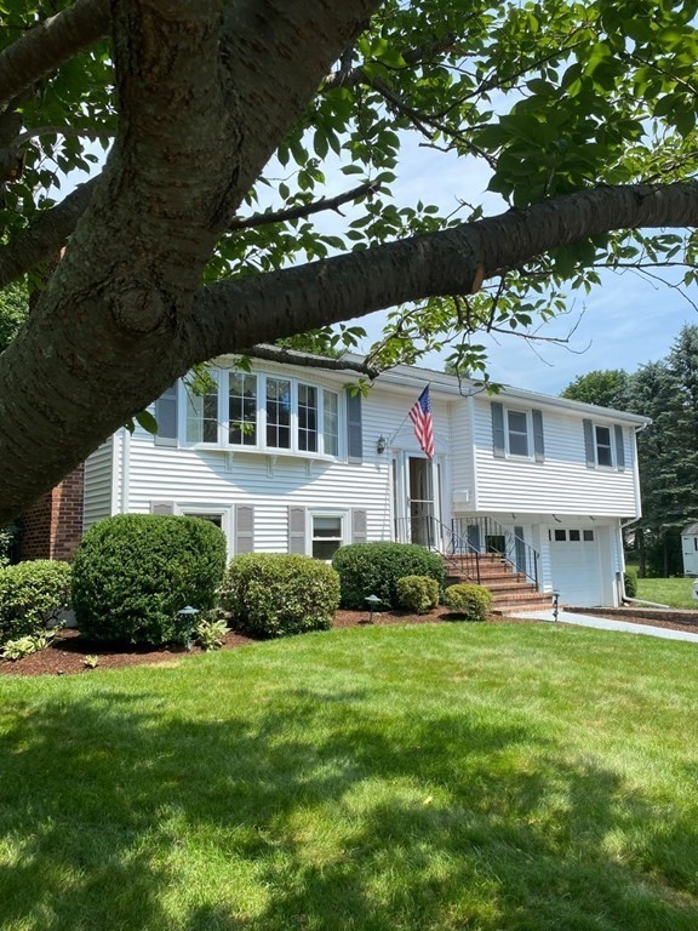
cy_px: 466
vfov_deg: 67.3
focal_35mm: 26
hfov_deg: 53.1
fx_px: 699
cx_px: 349
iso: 32
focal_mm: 4.25
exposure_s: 1/1961
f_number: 1.8
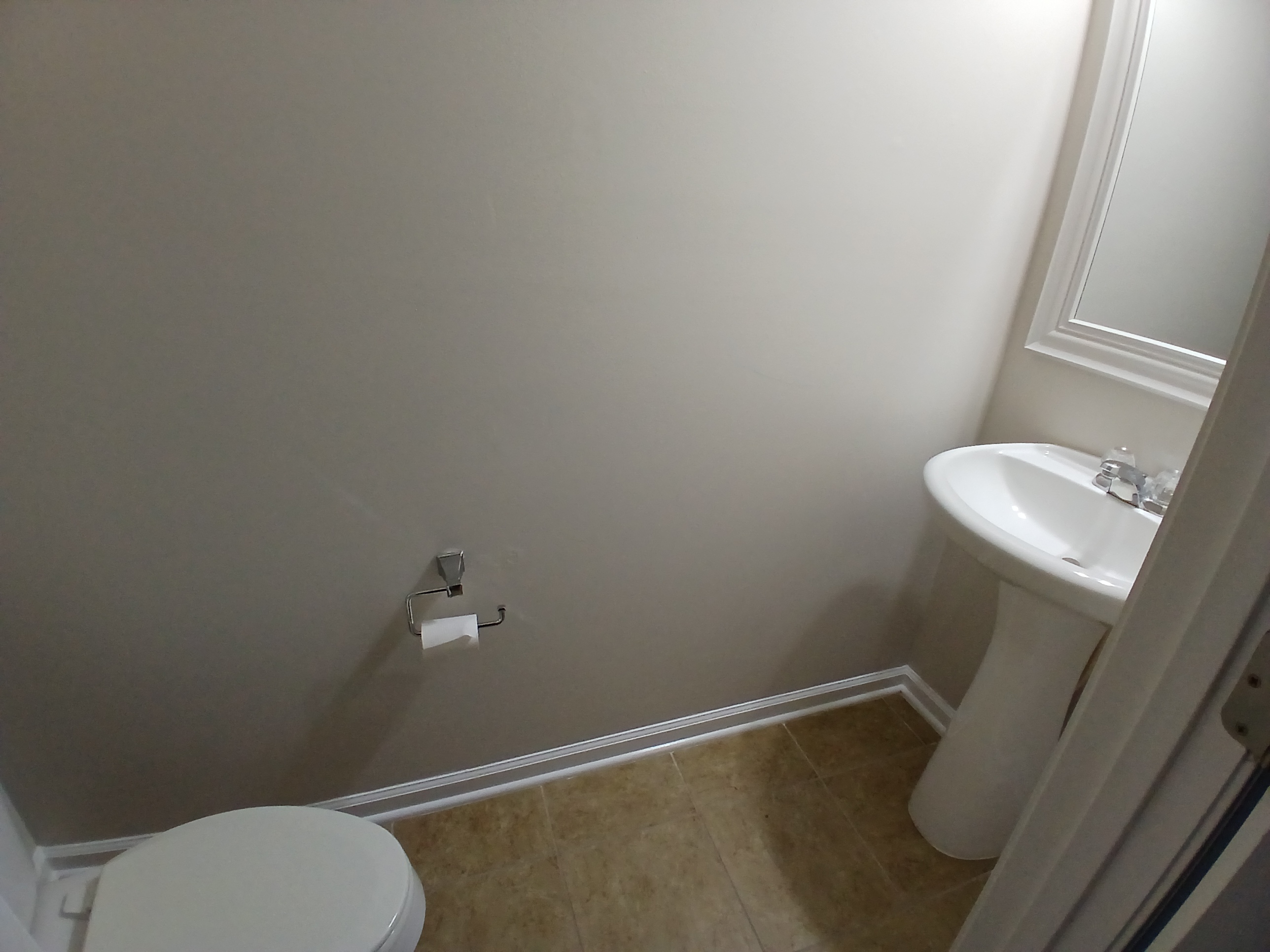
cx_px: 635
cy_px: 476
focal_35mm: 17
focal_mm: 1.4
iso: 100
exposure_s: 1/30
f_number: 2.2
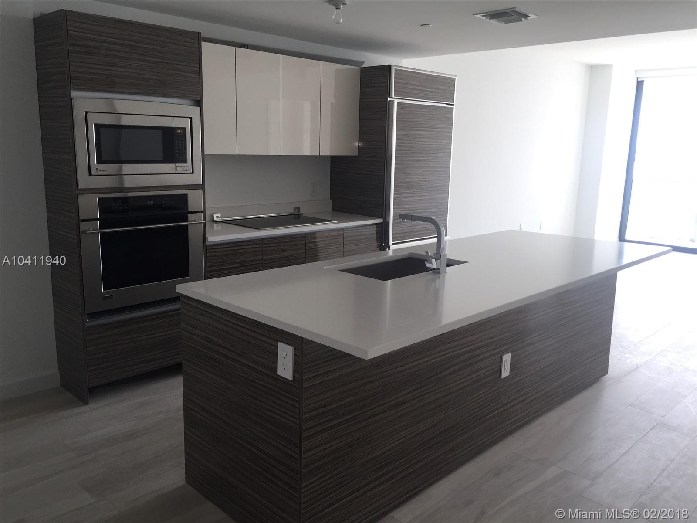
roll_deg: -1.4
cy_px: 262
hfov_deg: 61.7
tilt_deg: -10.5
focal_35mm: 29
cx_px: 348
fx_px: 584
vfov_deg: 48.2
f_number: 2.2
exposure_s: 1/120
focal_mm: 4.15
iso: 40
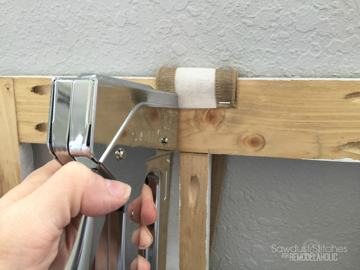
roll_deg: +1.6
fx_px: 302
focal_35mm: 29
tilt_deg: -21.5
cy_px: 135
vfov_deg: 48.2
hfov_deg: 61.7
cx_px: 180
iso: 32
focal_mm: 4.15
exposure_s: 1/15
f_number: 2.2
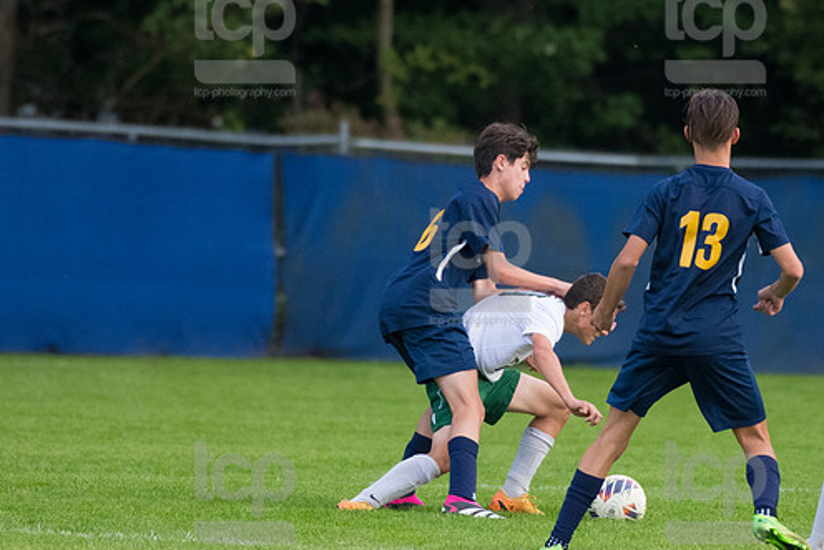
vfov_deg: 2.0
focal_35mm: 701
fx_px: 16049
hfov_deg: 2.9
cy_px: 268
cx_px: 480
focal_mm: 400
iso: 3200
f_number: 5.6
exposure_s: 1/2000
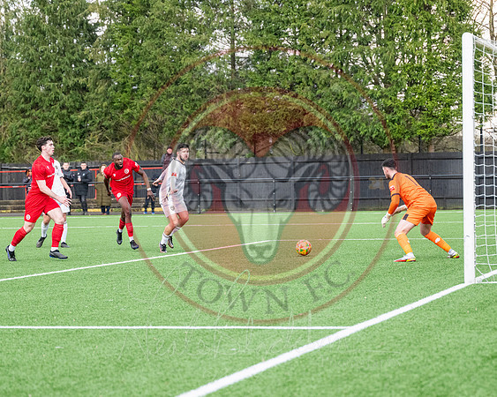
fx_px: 1775
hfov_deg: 15.9
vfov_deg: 12.8
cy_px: 208
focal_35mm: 121
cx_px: 236
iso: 2000
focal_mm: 100
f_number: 4
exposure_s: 1/1000
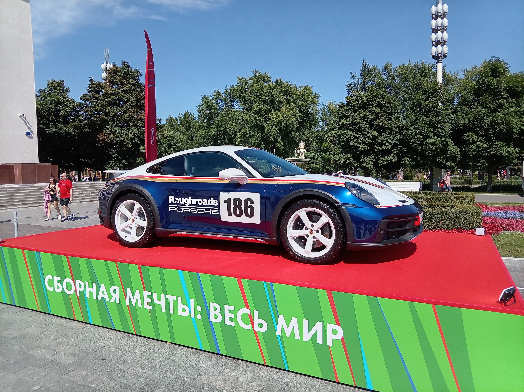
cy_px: 196
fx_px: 378
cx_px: 262
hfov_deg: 69.4
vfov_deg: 54.8
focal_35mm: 25
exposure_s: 1/1727
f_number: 1.8
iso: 103
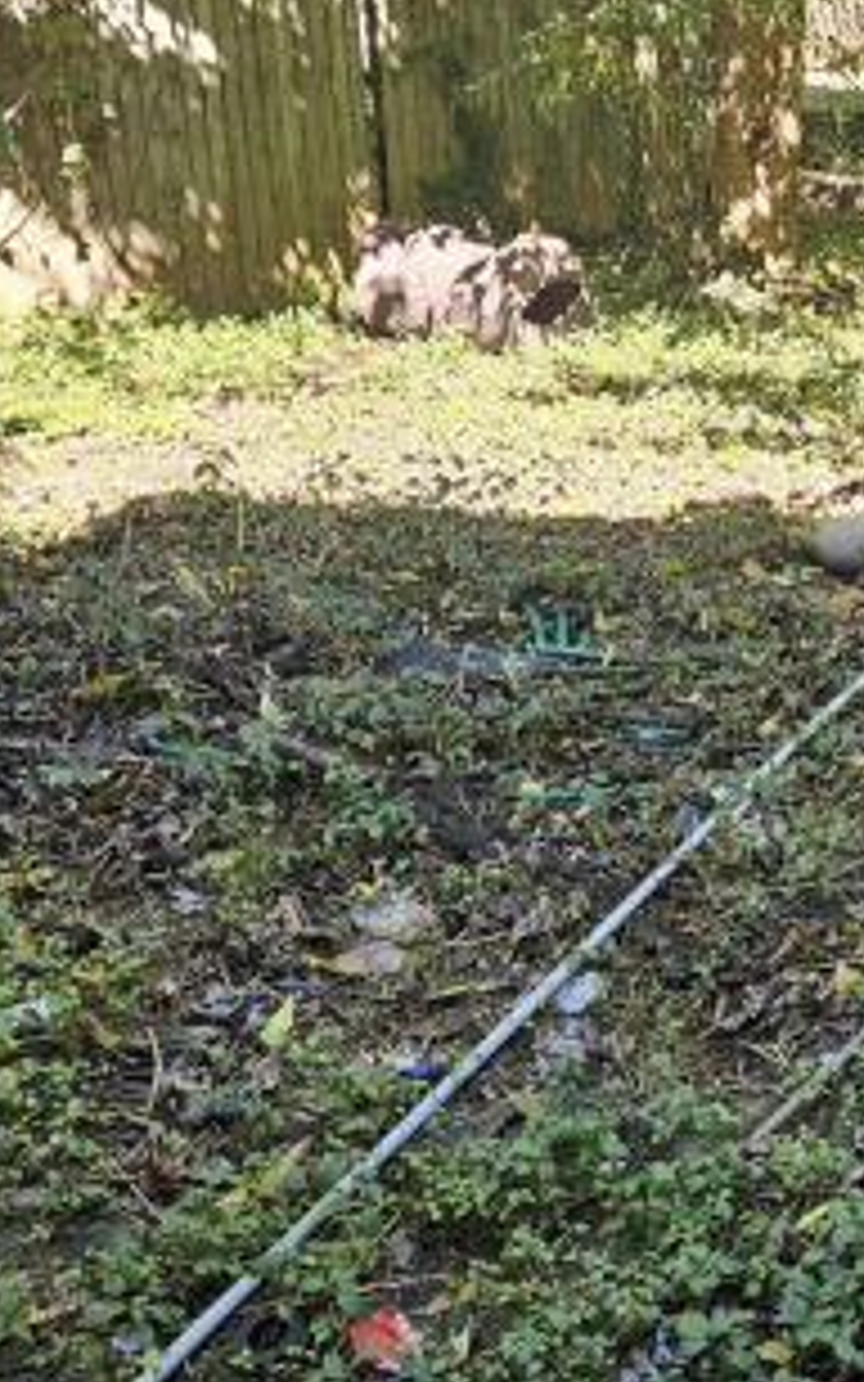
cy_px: 623
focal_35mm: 53
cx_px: 999
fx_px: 1996
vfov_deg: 38.1
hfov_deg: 22.7
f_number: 1.8
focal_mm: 5.4
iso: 80
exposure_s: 1/180
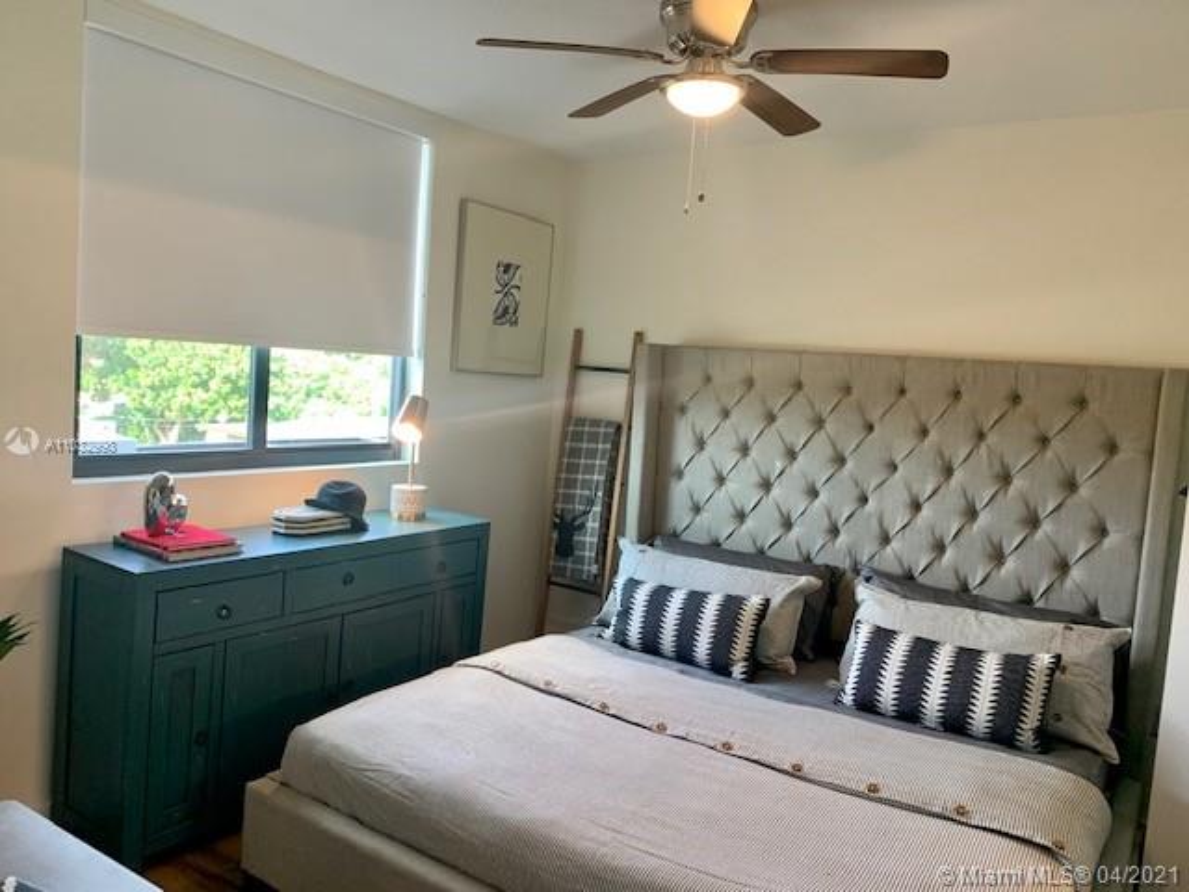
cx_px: 594
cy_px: 446
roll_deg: -3.8
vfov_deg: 53.1
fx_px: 893
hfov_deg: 67.3
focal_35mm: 26
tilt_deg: -5.6
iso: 160
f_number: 1.8
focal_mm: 4.25
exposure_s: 1/60
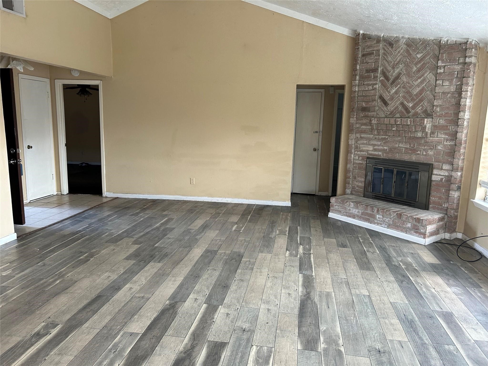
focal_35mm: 26
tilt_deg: -8.9
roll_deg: -1.2
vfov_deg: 53.1
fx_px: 367
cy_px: 183
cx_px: 244
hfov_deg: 67.3
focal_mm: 5.7
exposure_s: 1/121
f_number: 1.5
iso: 125
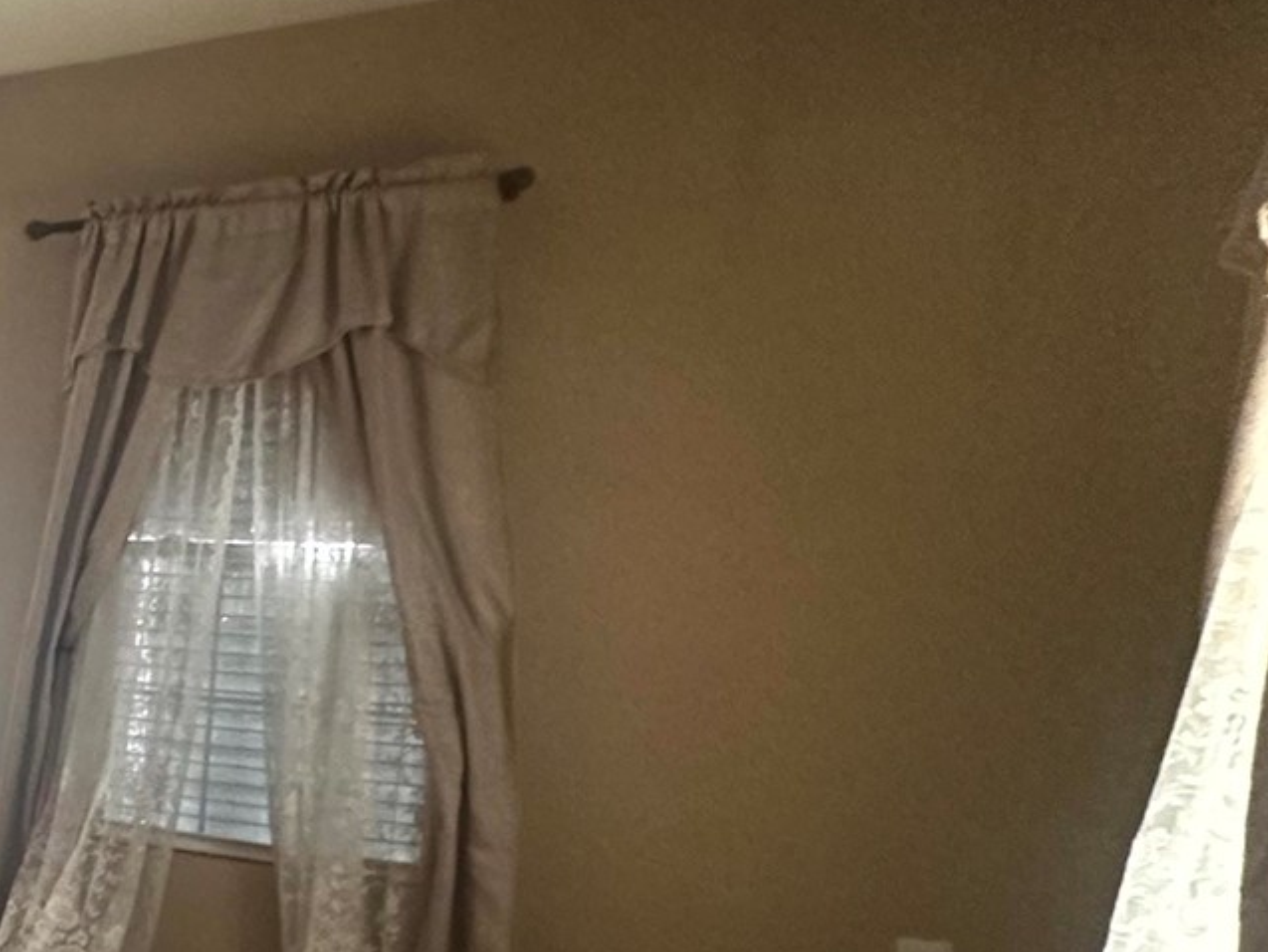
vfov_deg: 31.5
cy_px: 736
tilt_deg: -9.5
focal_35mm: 45
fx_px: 1649
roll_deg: -0.1
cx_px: -513
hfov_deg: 29.9
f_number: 2.2
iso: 320
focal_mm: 2.22
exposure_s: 1/71
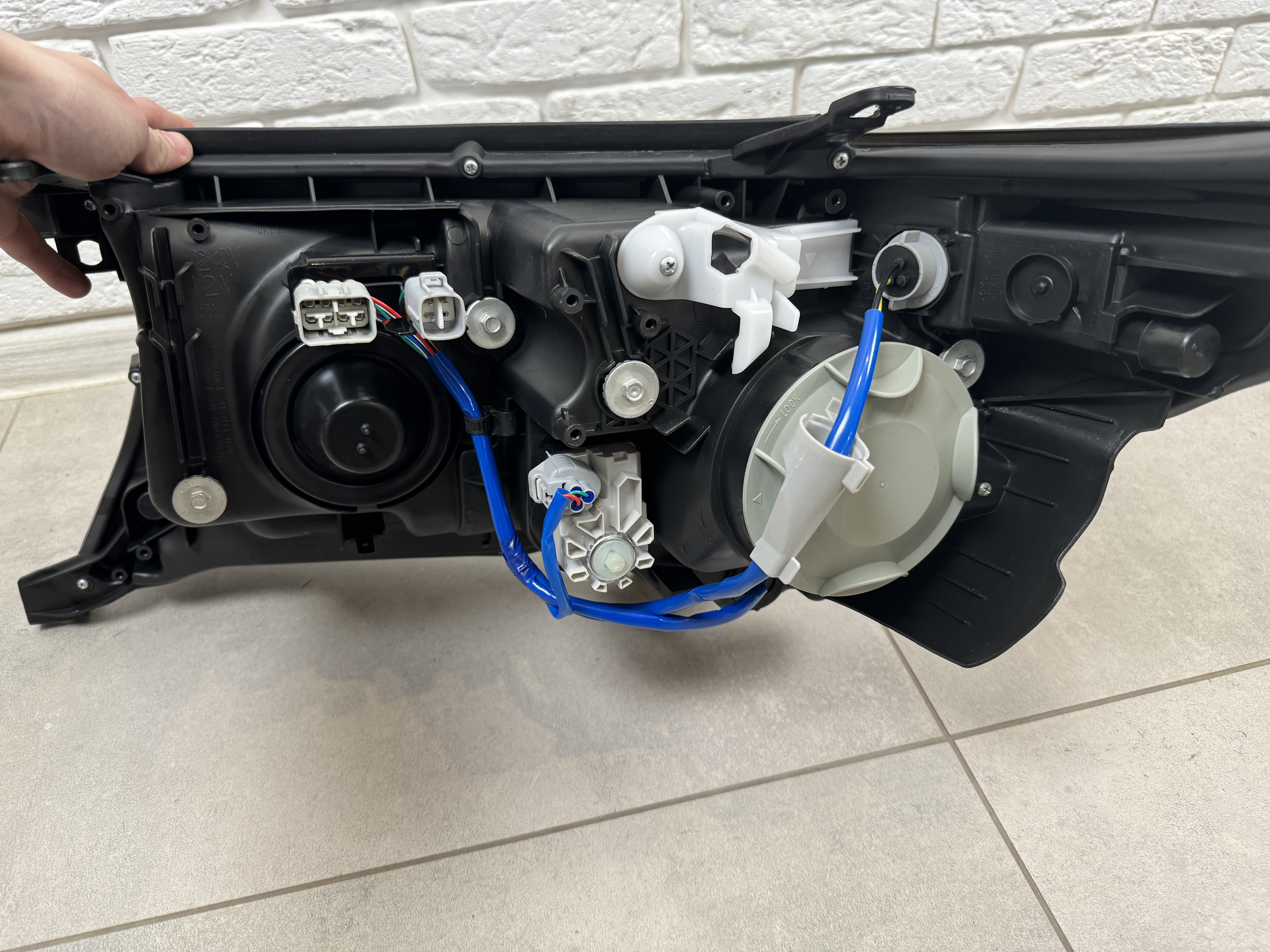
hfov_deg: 71.6
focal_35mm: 24
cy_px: 476
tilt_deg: -40.7
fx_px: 881
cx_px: 635
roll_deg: +1.3
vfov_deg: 56.8
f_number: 1.78
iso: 200
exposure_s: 1/100
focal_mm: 6.86
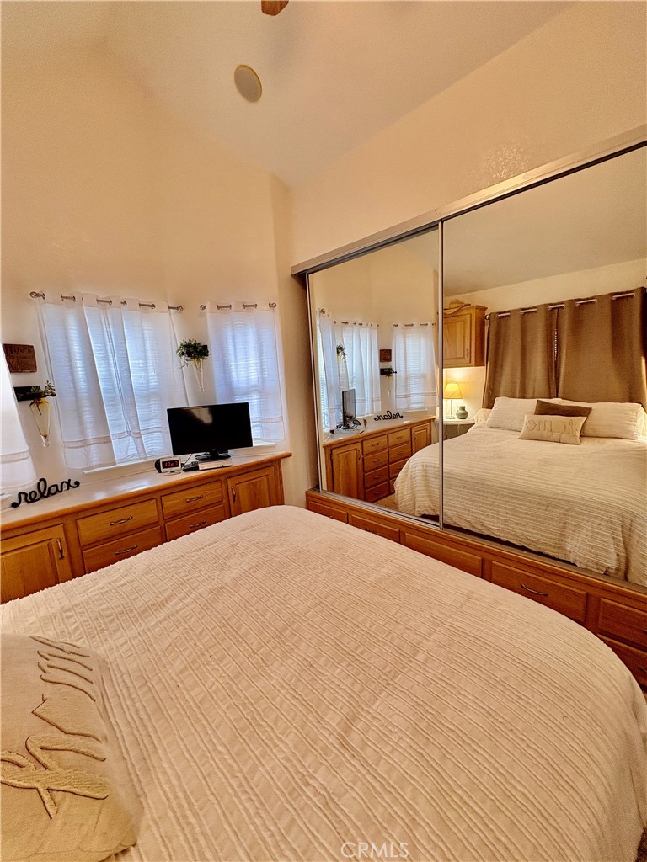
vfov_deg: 102.1
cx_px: 324
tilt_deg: -7.1
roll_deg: +4.7
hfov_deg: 85.7
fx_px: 349
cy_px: 431
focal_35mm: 14
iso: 160
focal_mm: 2.22
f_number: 2.2
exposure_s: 1/120
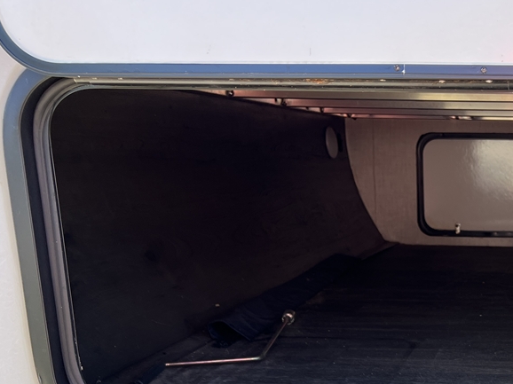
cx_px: 528
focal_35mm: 54
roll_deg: +1.3
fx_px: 800
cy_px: 346
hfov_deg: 32.4
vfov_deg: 26.1
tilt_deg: -16.4
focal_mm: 5.7
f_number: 1.5
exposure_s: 1/371
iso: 50
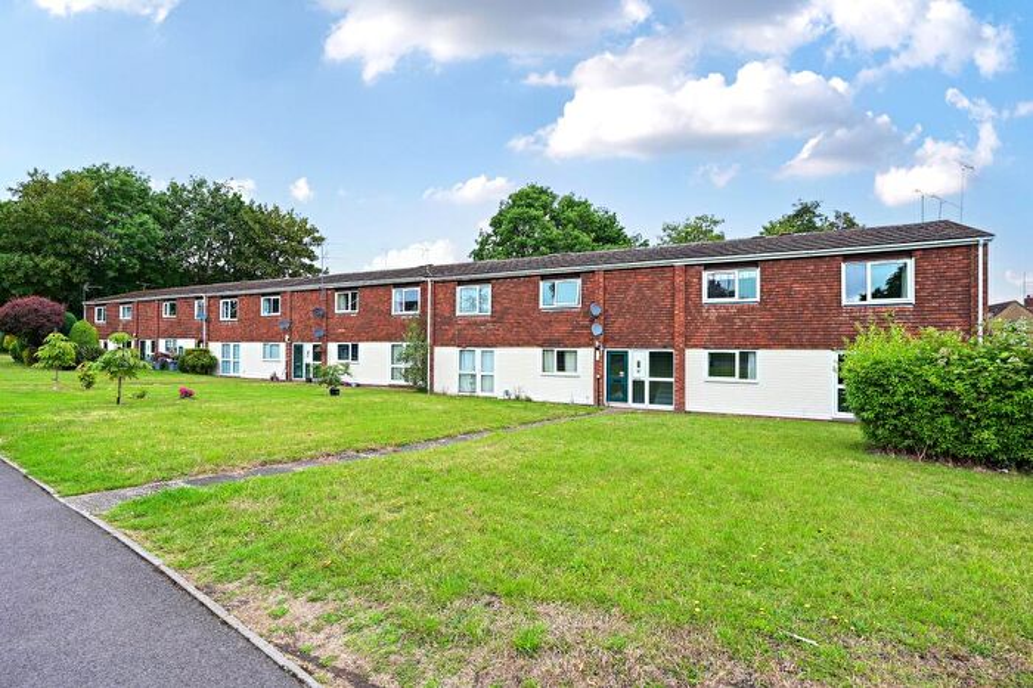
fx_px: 502
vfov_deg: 68.8
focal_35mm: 18
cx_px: 516
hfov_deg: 91.6
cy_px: 344
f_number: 5.6
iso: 400
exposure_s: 1/320
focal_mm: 17.5
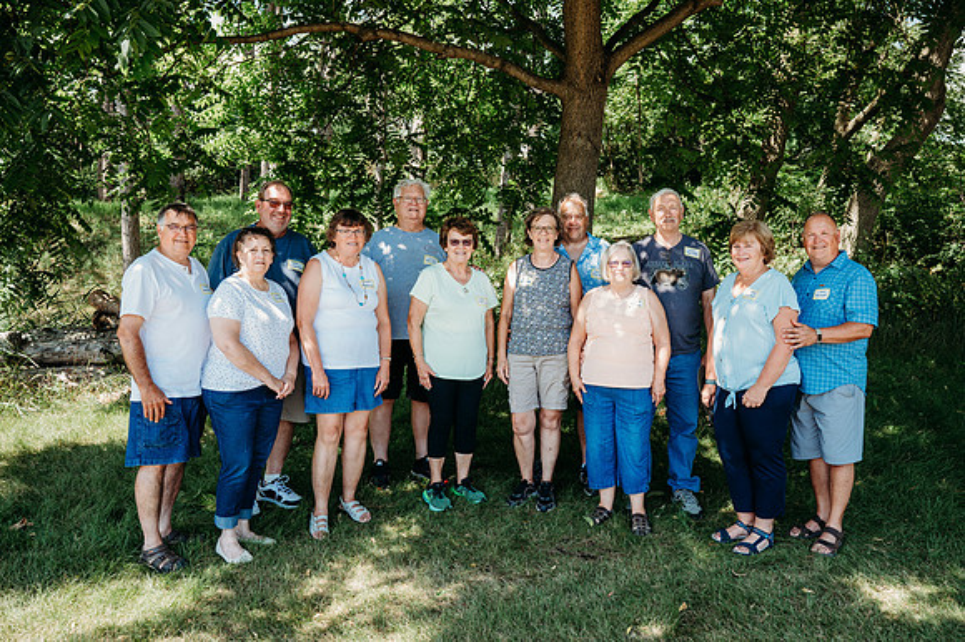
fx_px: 858
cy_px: 294
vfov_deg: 41.0
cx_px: 524
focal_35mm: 32
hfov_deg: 58.6
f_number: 4.5
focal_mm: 29.5
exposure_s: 1/200
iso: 200
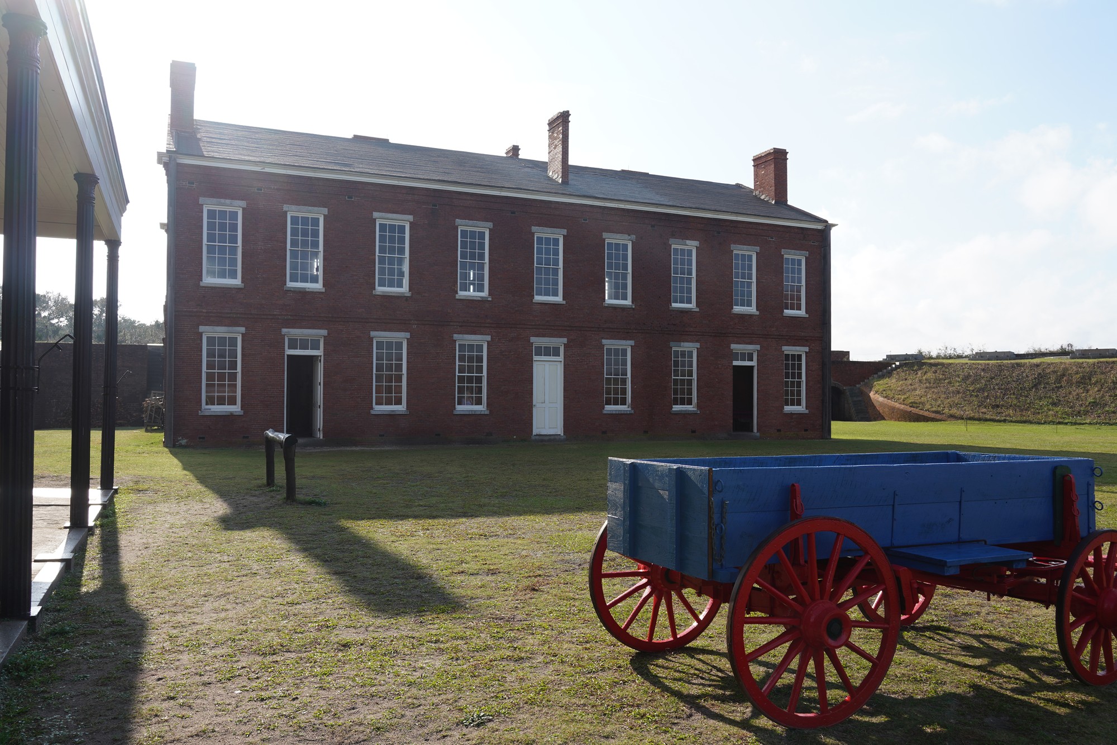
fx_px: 869
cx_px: 558
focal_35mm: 28
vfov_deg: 46.4
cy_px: 372
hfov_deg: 65.5
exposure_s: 1/100
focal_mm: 28
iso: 100
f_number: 11
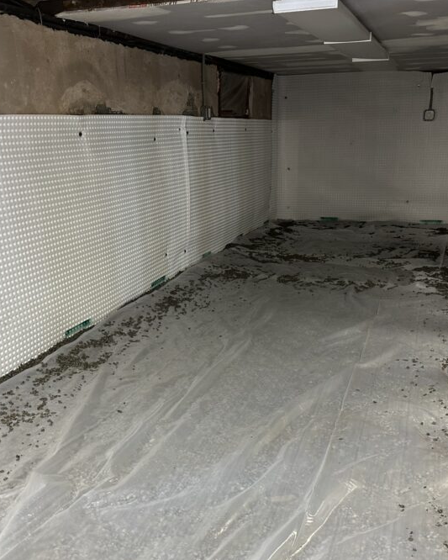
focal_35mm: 36
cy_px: 321
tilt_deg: -17.6
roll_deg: +0.7
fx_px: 597
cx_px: 218
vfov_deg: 50.1
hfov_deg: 41.2
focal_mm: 6.86
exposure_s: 1/60
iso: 160
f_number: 1.78
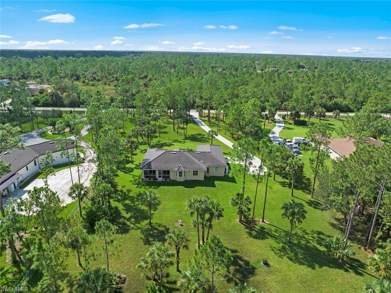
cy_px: 146
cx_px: 196
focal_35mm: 24
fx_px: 271
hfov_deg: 71.6
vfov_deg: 56.7
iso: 140
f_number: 2.8
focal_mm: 12.29
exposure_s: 1/2500
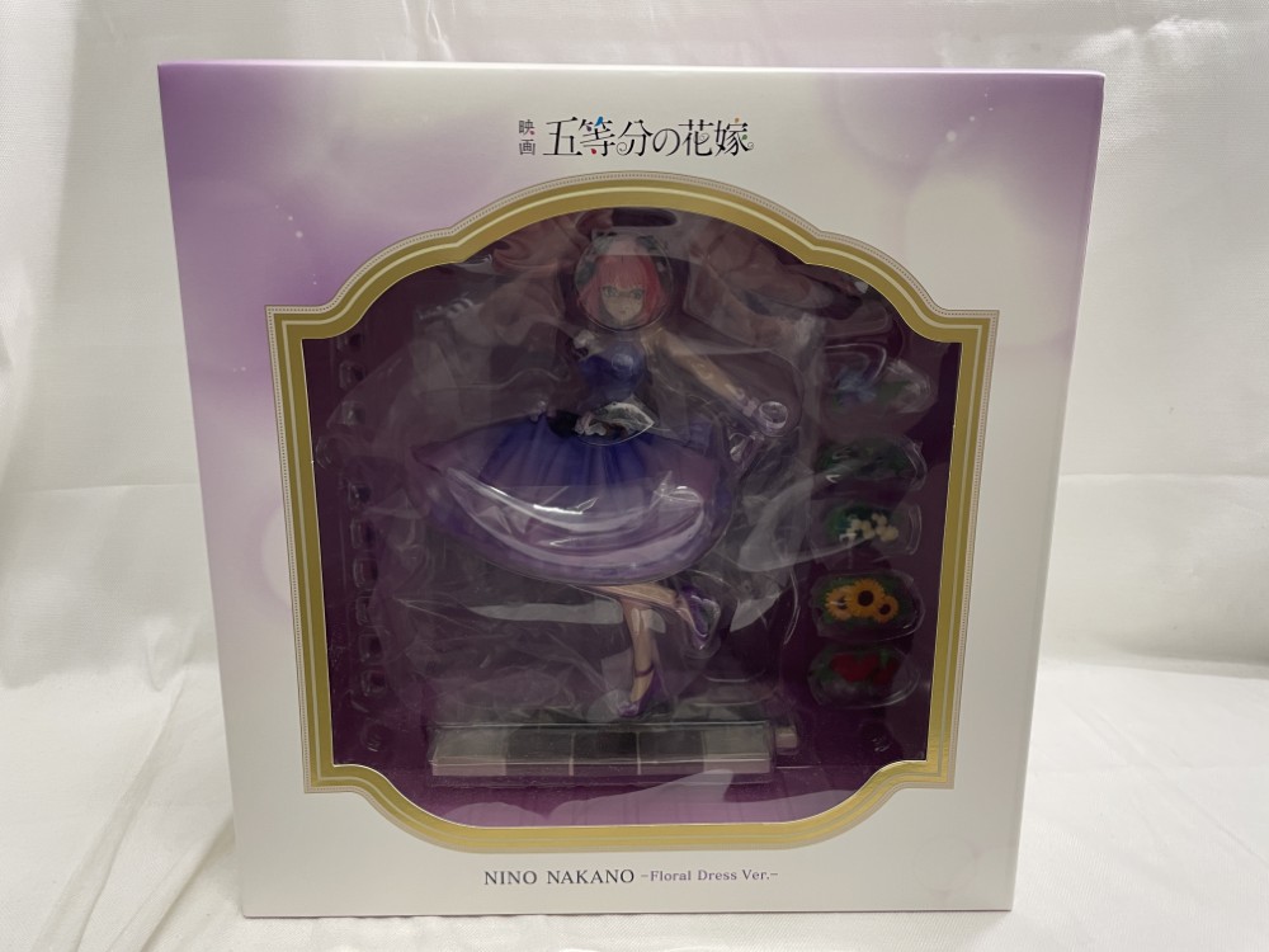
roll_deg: -0.2
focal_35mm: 26
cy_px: 476
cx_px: 634
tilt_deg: -14.6
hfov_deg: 67.3
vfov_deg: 53.1
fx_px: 953
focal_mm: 4.2
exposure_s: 1/50
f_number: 1.6
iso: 100
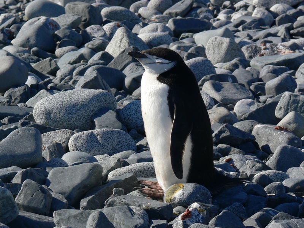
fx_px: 1914
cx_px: 152
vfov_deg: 6.8
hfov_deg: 9.1
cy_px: 114
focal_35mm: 218
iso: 80
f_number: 5.6
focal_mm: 36.1
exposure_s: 1/400
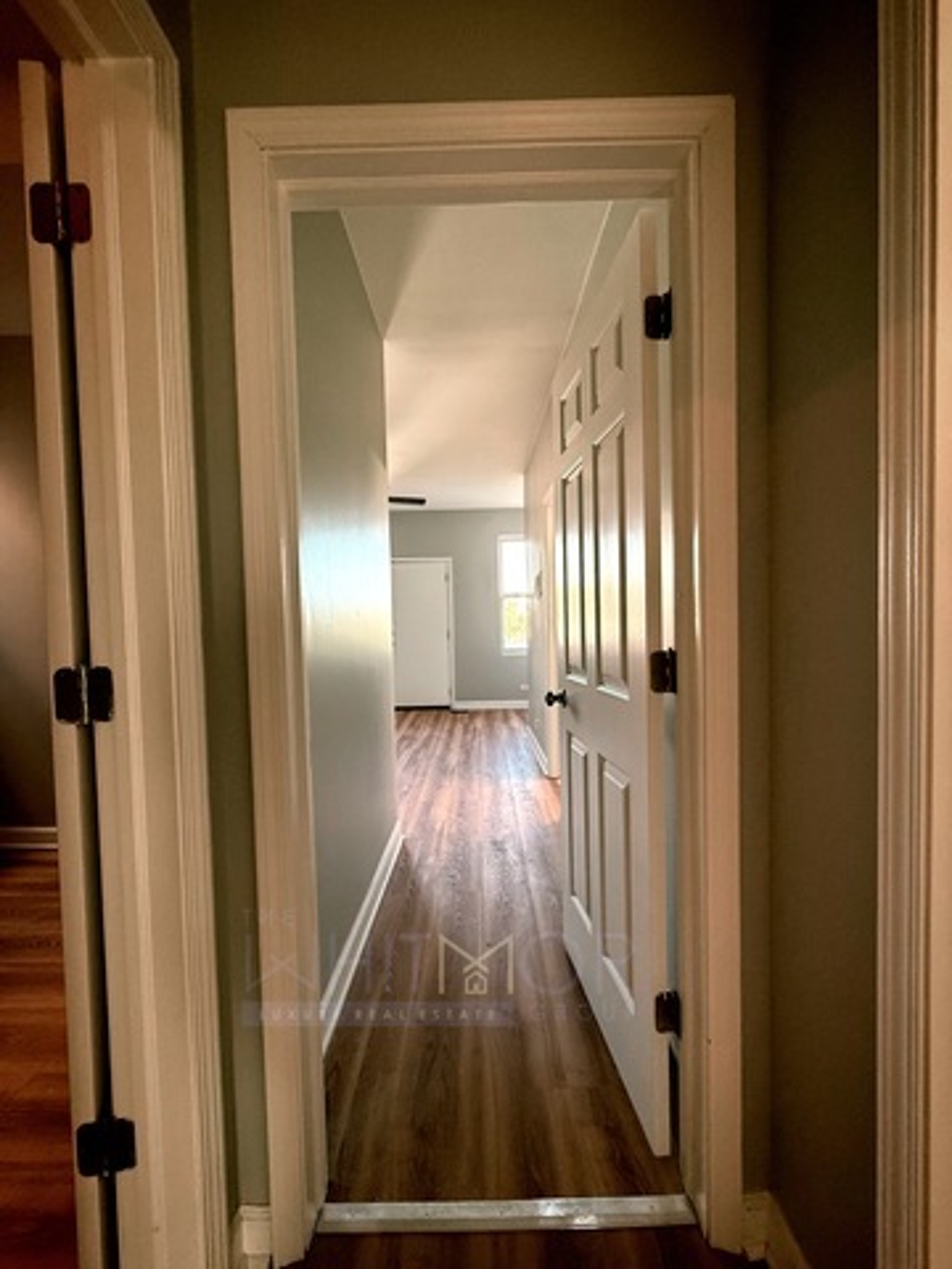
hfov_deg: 85.7
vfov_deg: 102.1
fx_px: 513
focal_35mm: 14
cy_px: 634
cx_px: 476
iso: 250
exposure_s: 1/120
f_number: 2.2
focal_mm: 2.22
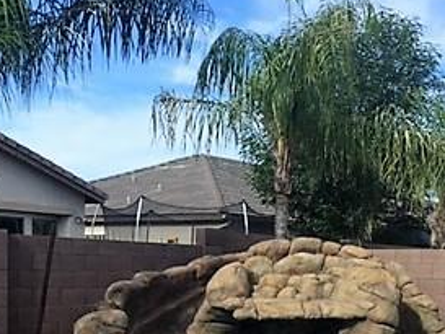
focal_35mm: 68
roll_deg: -1.6
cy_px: 347
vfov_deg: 20.8
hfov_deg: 28.4
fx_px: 875
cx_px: 290
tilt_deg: -3.1
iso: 32
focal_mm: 4.15
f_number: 2.2
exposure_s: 1/1799
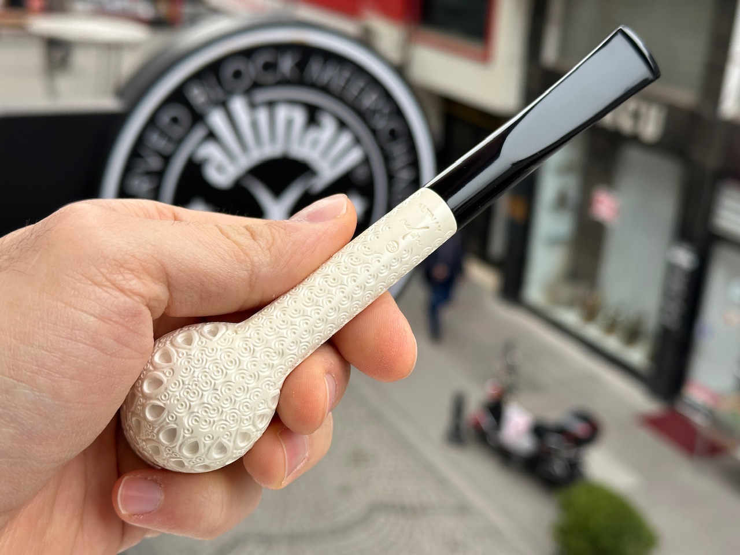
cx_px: 370
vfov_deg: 30.3
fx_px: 1026
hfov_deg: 39.7
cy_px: 278
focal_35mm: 48
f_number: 1.78
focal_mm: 6.86
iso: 64
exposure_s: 1/241
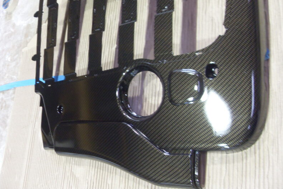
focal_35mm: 37
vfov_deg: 35.9
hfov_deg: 51.9
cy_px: 84
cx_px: 143
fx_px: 291
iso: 200
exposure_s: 1/10
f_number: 2.8
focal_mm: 6.3
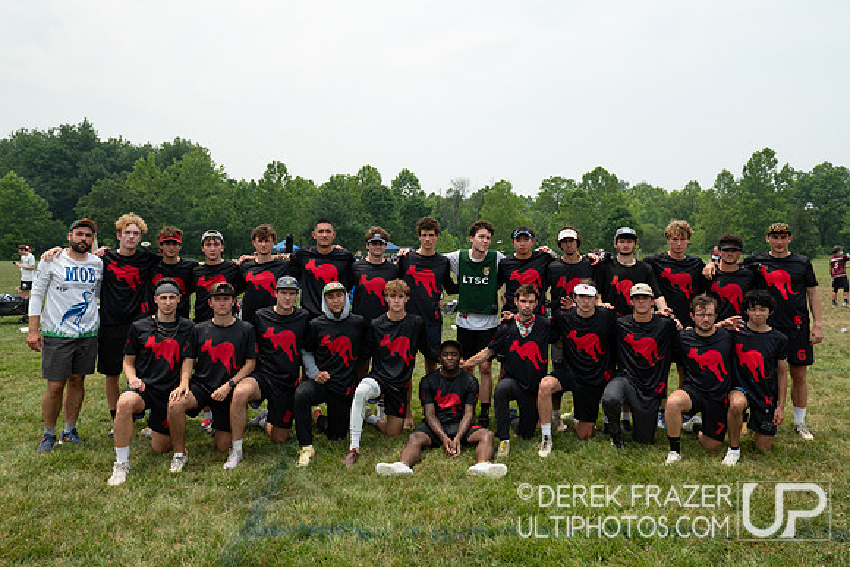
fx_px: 636
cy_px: 251
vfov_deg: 48.0
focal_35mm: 27
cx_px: 425
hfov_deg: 67.5
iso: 500
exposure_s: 1/2000
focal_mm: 24
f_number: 5.6
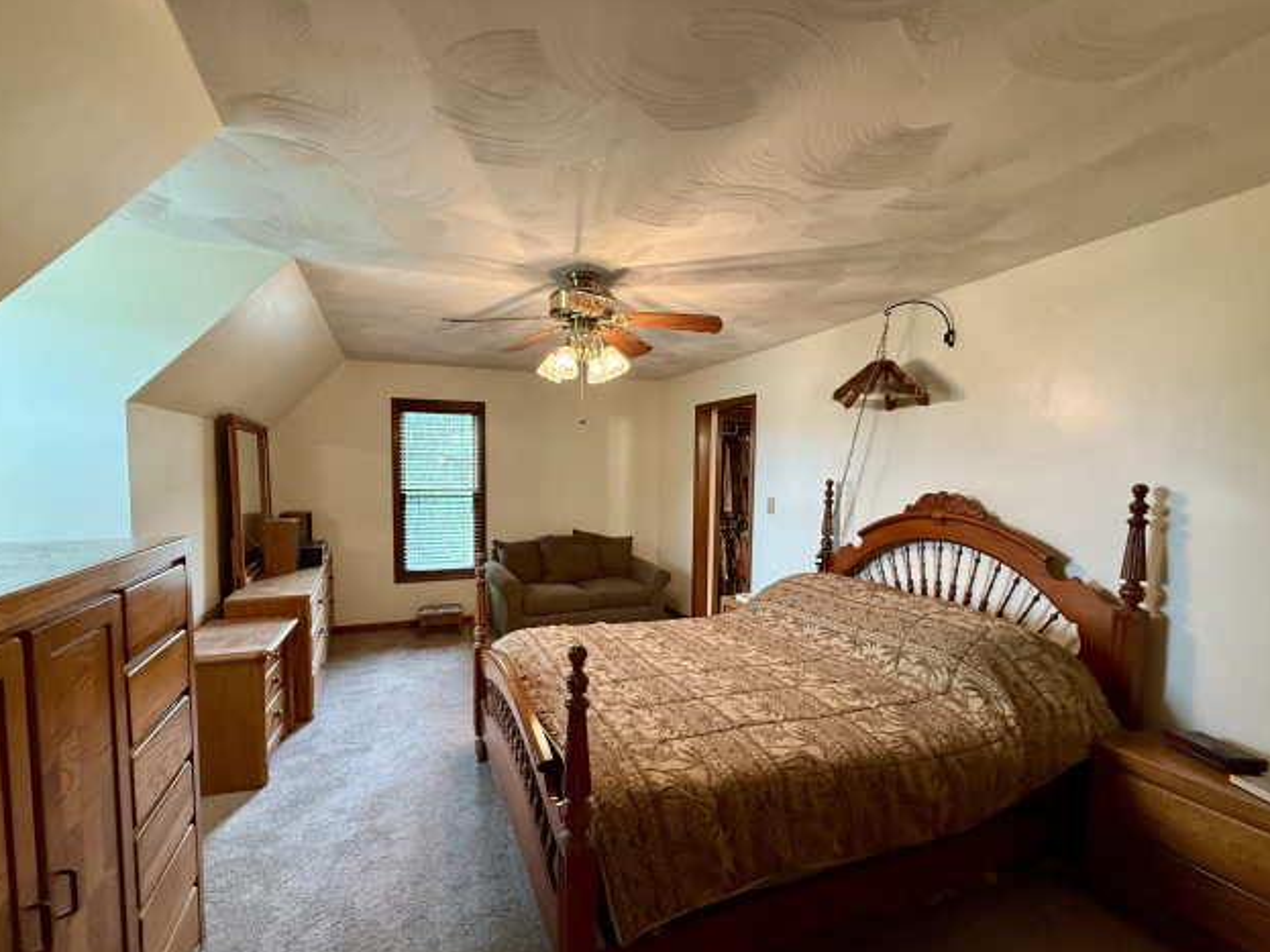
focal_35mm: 15
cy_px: 501
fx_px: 550
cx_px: 600
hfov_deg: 98.1
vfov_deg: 81.7
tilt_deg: -2.8
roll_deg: +0.2
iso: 320
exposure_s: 1/60
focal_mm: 2.22
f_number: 2.2
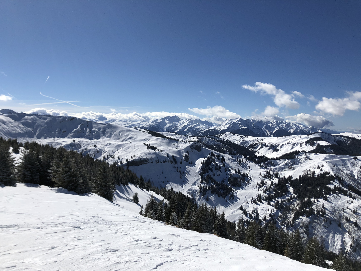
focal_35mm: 28
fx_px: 292
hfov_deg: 63.4
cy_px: 136
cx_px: 180
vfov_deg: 49.7
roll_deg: +1.0
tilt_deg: -4.6
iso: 25
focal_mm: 4
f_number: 1.8
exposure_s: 1/6944
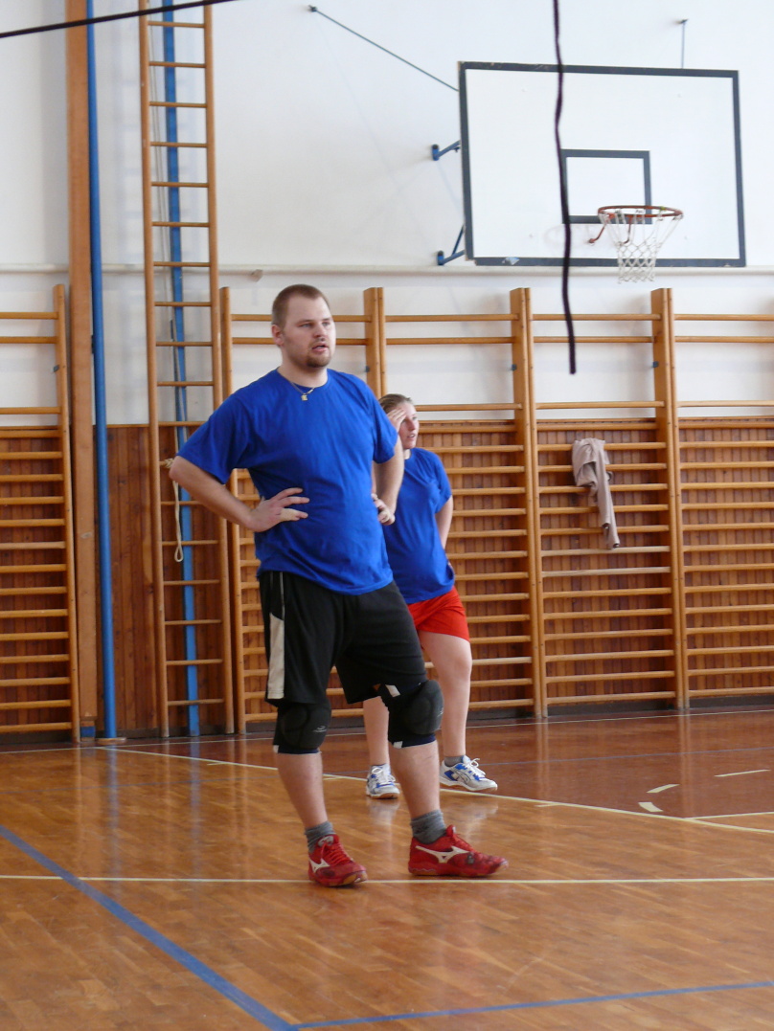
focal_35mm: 75
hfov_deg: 19.6
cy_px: 516
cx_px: 387
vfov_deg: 26.0
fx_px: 2236
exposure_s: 1/100
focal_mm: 14.3
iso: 200
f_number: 3.2
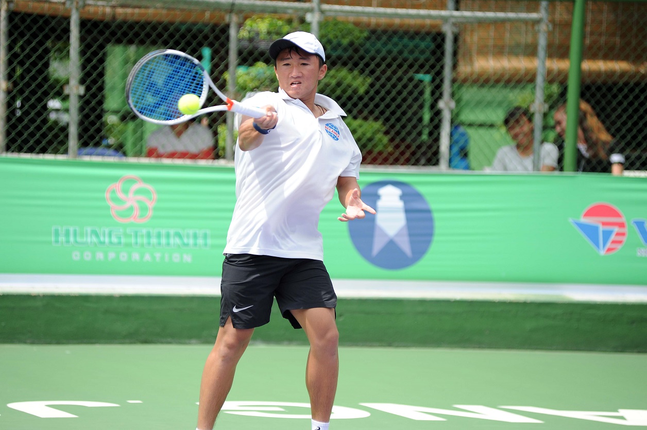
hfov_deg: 10.3
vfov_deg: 6.9
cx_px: 324
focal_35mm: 200
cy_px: 215
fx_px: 3591
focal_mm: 200
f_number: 4.5
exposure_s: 1/2500
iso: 500
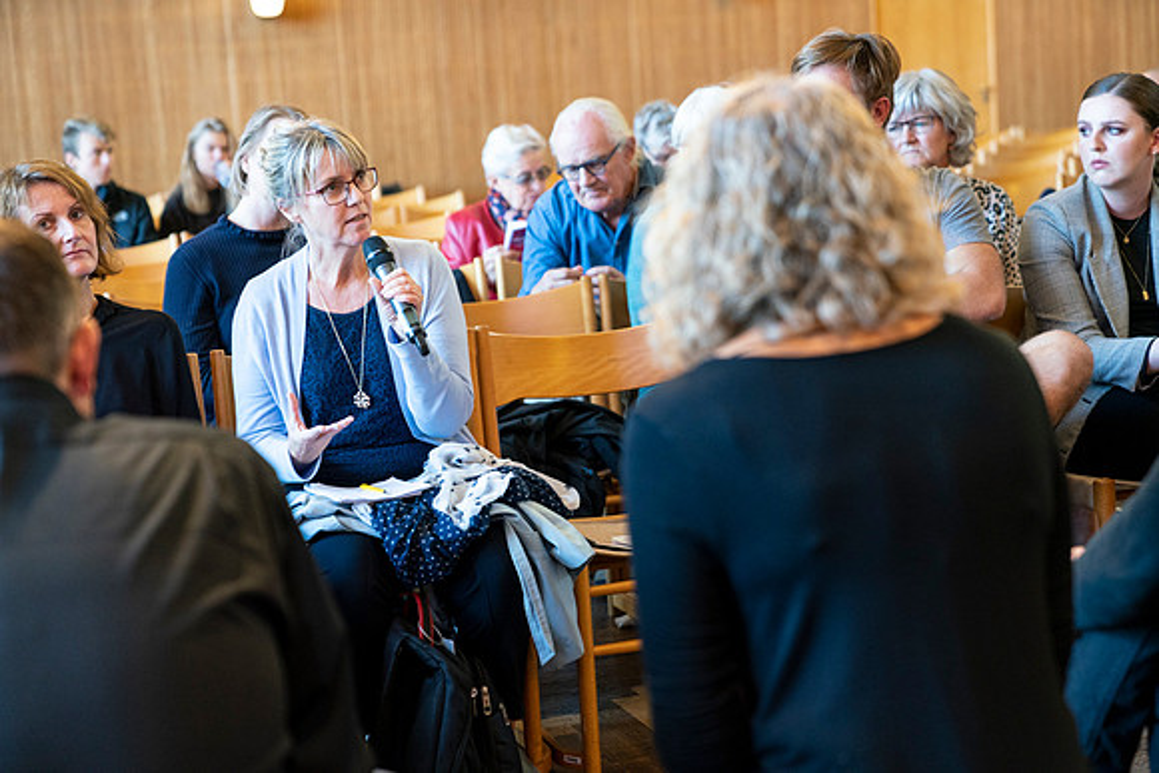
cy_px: 386
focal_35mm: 70
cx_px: 580
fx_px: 2254
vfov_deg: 19.5
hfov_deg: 28.8
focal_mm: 70
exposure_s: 1/250
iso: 3200
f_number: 2.8
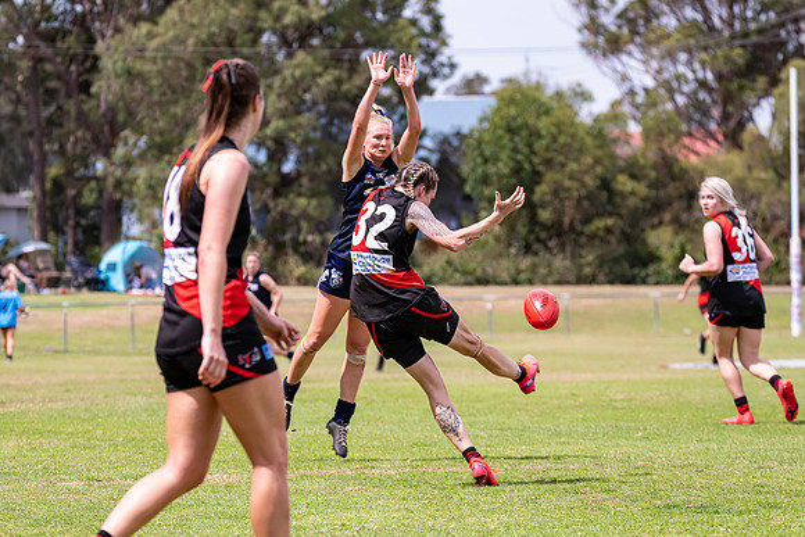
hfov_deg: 8.9
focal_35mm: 232
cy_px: 245
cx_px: 323
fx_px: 5191
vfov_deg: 5.9
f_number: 6.3
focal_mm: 190
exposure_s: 1/2500
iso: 800
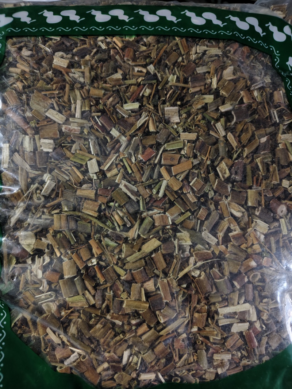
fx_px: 259
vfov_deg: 73.9
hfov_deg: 58.9
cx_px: 146
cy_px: 194
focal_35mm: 23
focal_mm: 5.56
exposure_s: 1/33.3
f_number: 1.88
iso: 1136
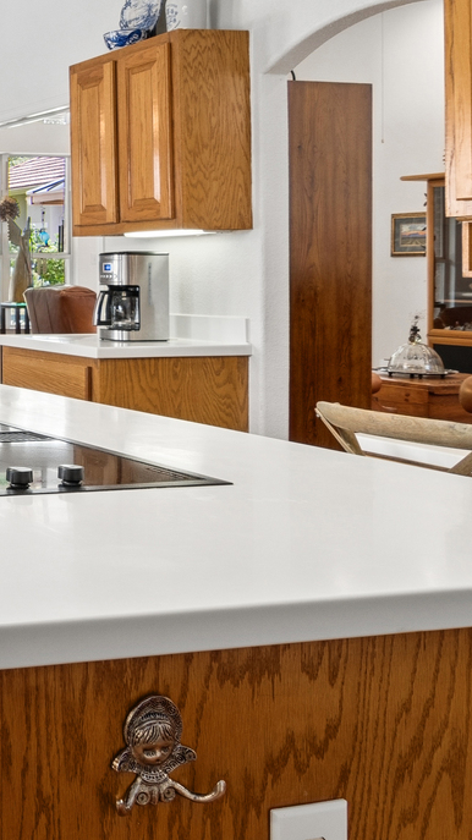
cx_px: -389
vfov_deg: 47.4
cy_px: 267
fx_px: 935
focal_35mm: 42
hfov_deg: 20.1
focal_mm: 11.5
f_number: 8
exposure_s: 1/10
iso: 320
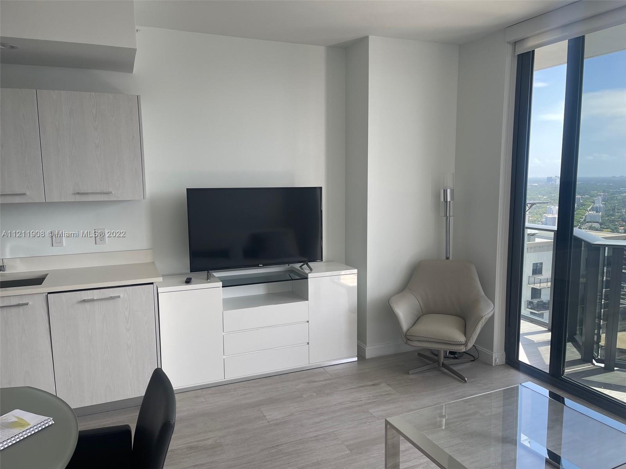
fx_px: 470
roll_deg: +0.7
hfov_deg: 67.3
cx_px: 313
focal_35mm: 26
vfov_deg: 53.1
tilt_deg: -8.2
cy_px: 234
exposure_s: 1/208
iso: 32
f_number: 1.6
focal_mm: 5.1
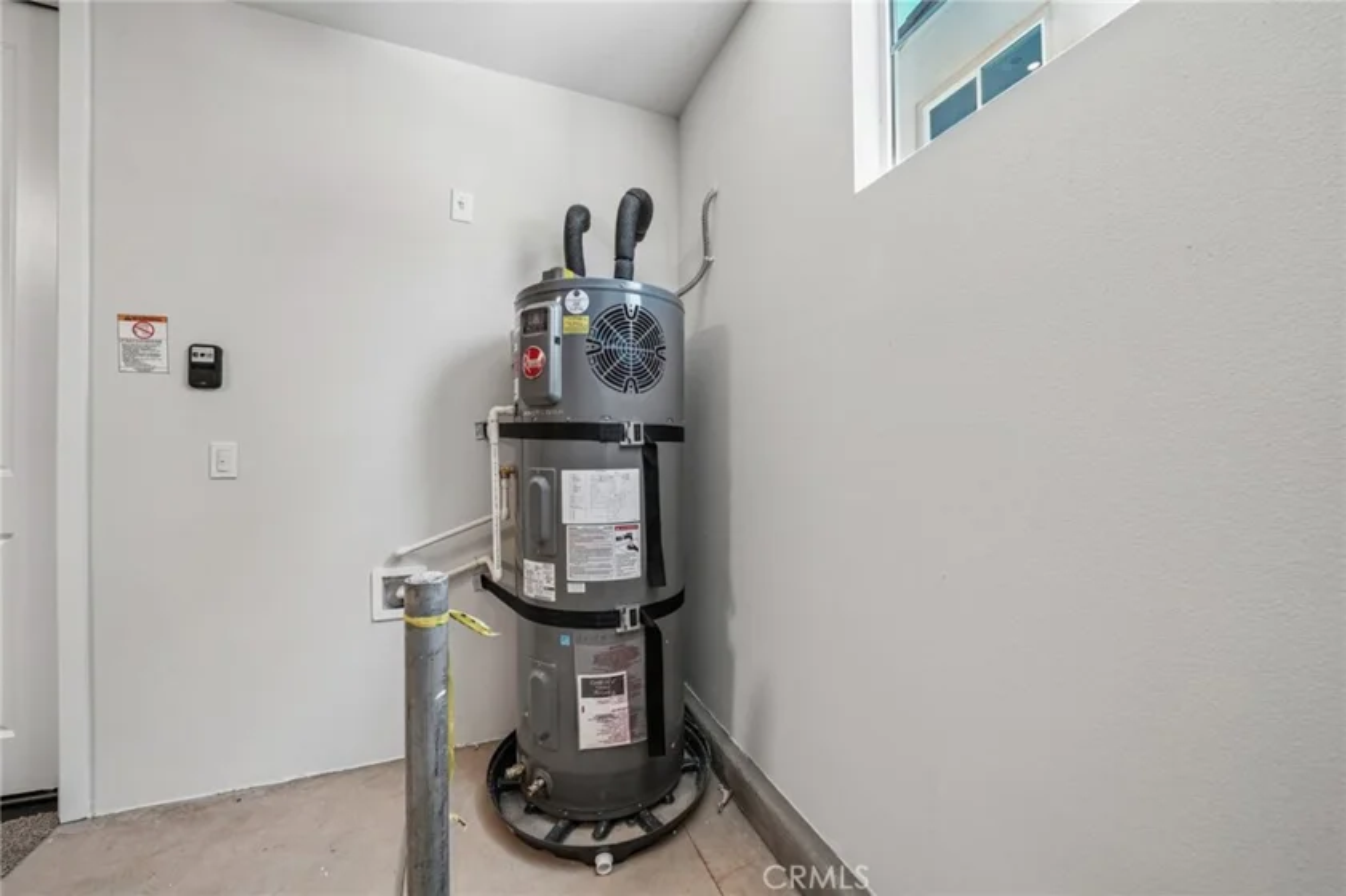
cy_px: 448
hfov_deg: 112.6
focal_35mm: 12
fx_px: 448
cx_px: 673
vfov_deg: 90.0
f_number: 9
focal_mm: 12
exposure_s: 1/5
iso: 400
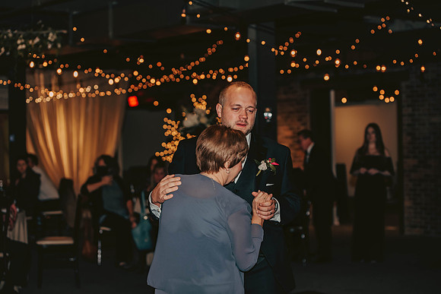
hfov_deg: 28.8
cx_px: 220
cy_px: 147
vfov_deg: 19.5
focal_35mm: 70
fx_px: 858
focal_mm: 70
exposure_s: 1/80
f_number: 3.2
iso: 500
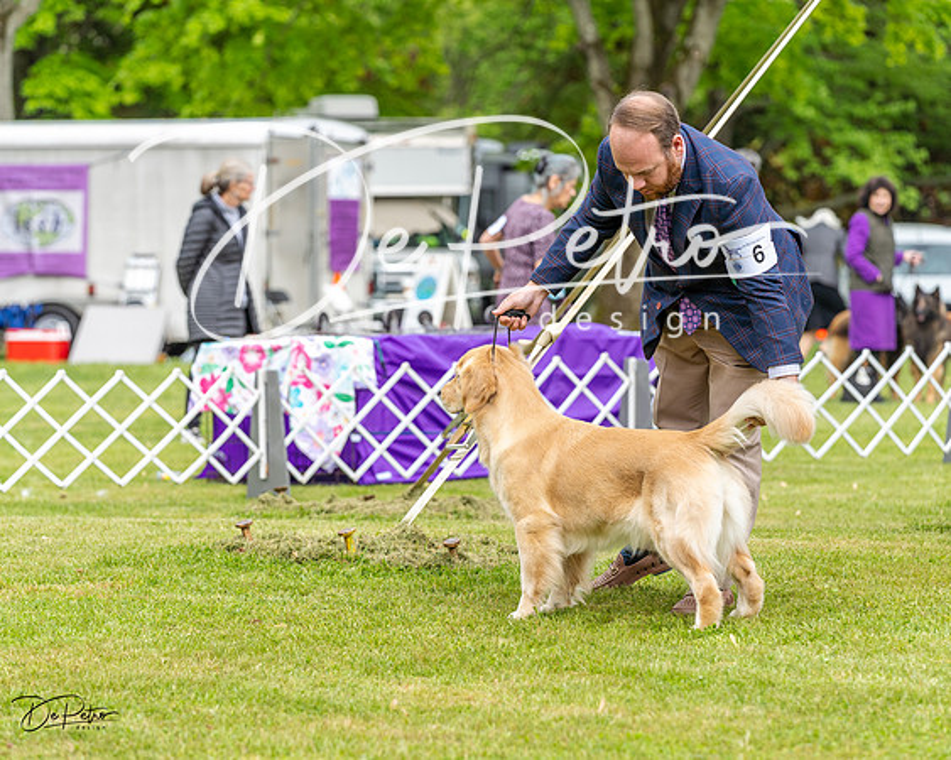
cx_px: 476
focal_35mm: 169
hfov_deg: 11.4
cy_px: 380
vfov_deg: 9.1
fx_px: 4753
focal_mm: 150
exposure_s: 1/640
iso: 400
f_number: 4.5
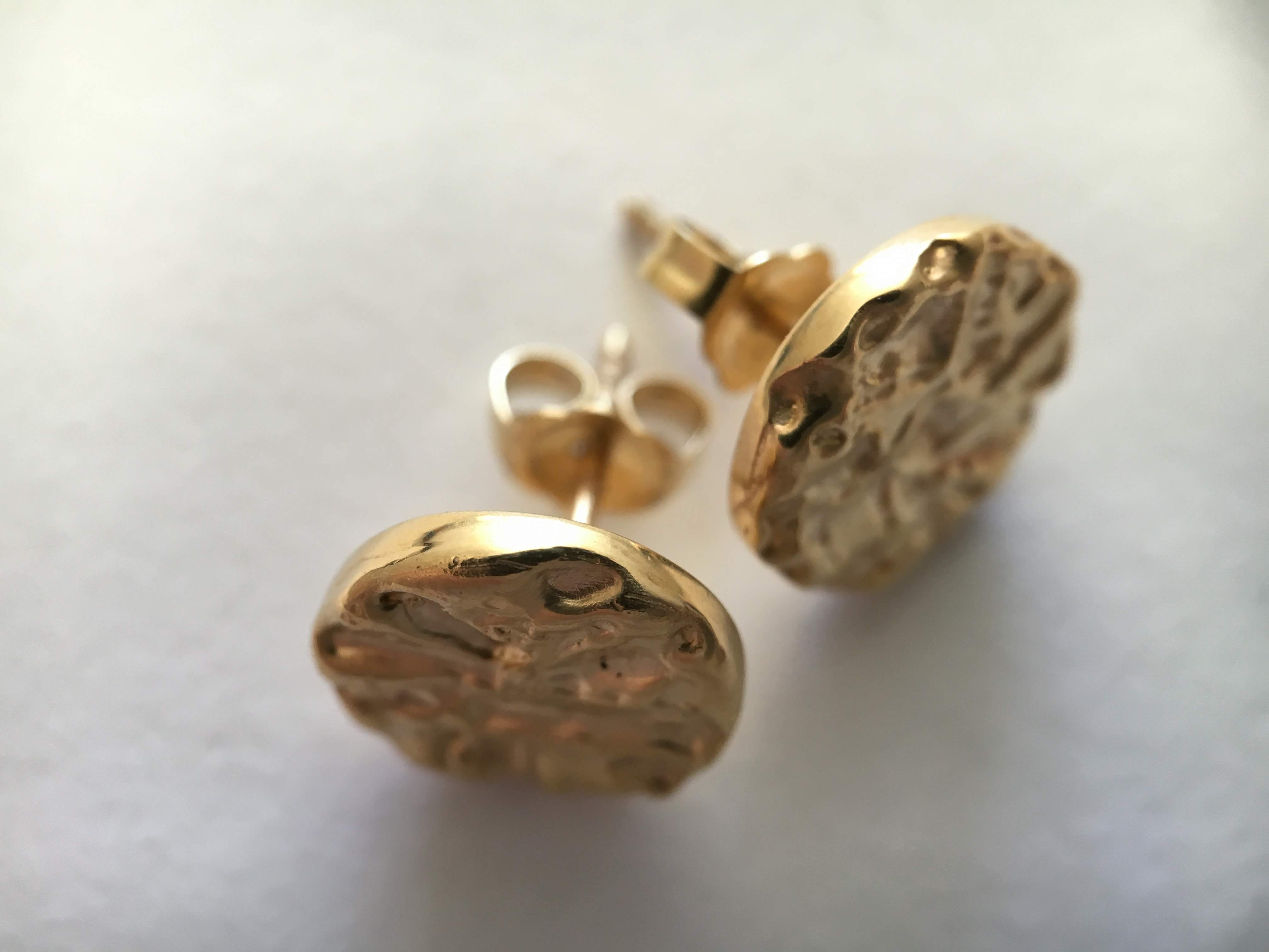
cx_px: 634
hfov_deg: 61.7
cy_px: 476
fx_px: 1063
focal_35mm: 29
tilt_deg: -81.3
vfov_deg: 48.2
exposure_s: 1/33
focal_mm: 4.15
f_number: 2.2
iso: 32
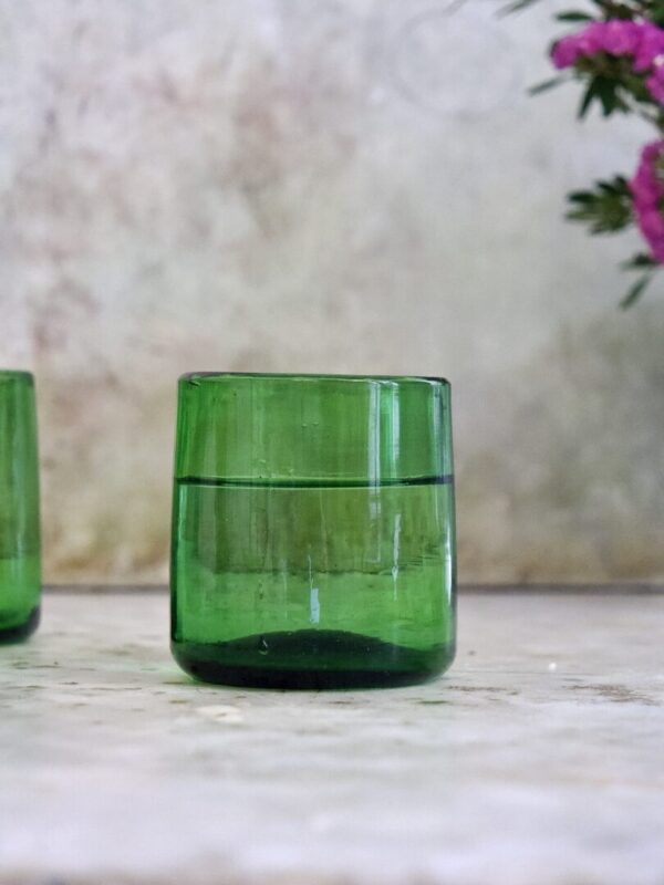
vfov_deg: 20.4
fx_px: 2455
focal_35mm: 96
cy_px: 442
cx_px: 332
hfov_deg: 15.4
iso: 2000
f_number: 3.9
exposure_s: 1/125
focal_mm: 48
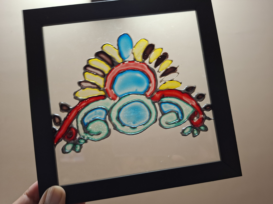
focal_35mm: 23
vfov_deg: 58.9
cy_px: 102
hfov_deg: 73.9
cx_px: 136
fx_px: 181
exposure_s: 1/33
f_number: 1.8
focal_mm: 5.54
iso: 320
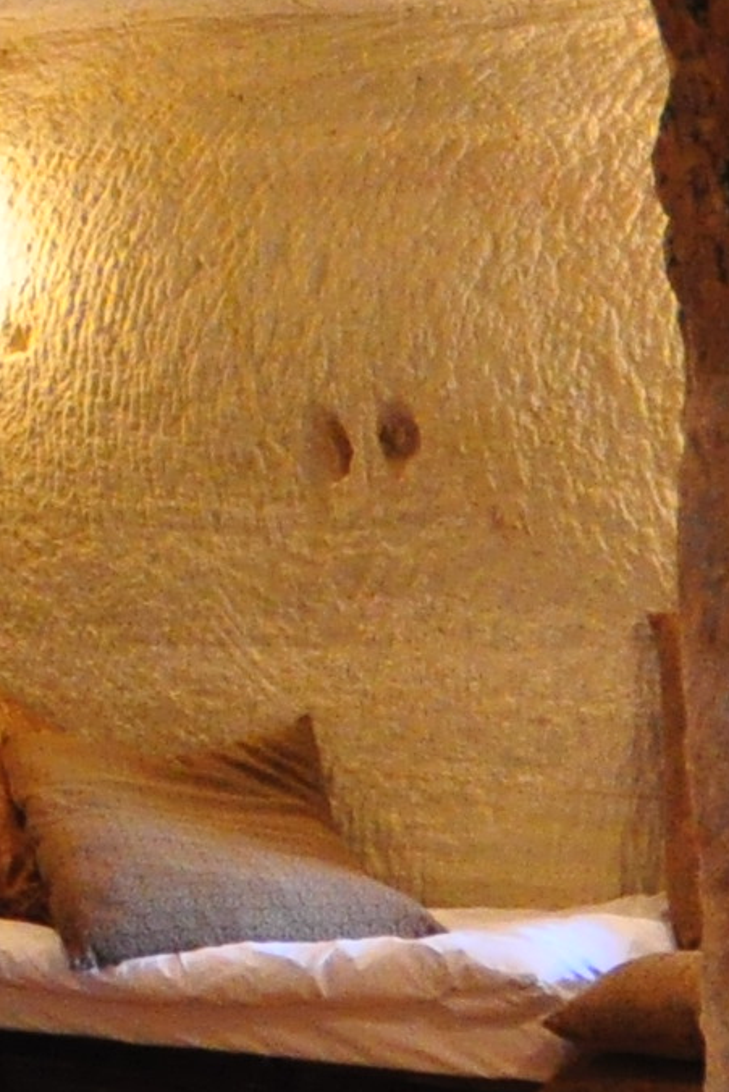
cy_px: 32
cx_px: -659
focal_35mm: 95
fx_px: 2884
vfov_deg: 20.8
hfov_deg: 12.8
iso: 1250
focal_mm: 10
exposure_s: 1/15
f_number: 5
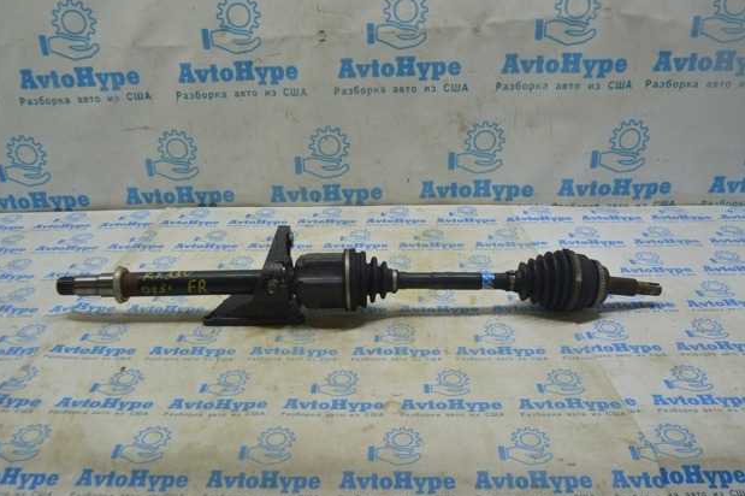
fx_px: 641
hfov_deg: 60.3
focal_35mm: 31
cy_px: 246
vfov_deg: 42.3
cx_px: 361
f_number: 5.6
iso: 400
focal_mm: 20
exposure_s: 1/40
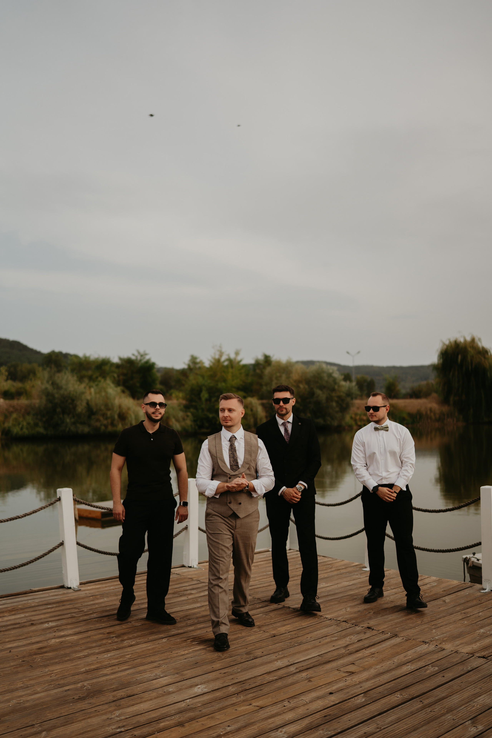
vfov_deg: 54.4
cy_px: 369
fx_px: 717
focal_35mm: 35
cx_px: 246
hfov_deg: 37.9
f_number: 1.6
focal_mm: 35
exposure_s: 1/2000
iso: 80
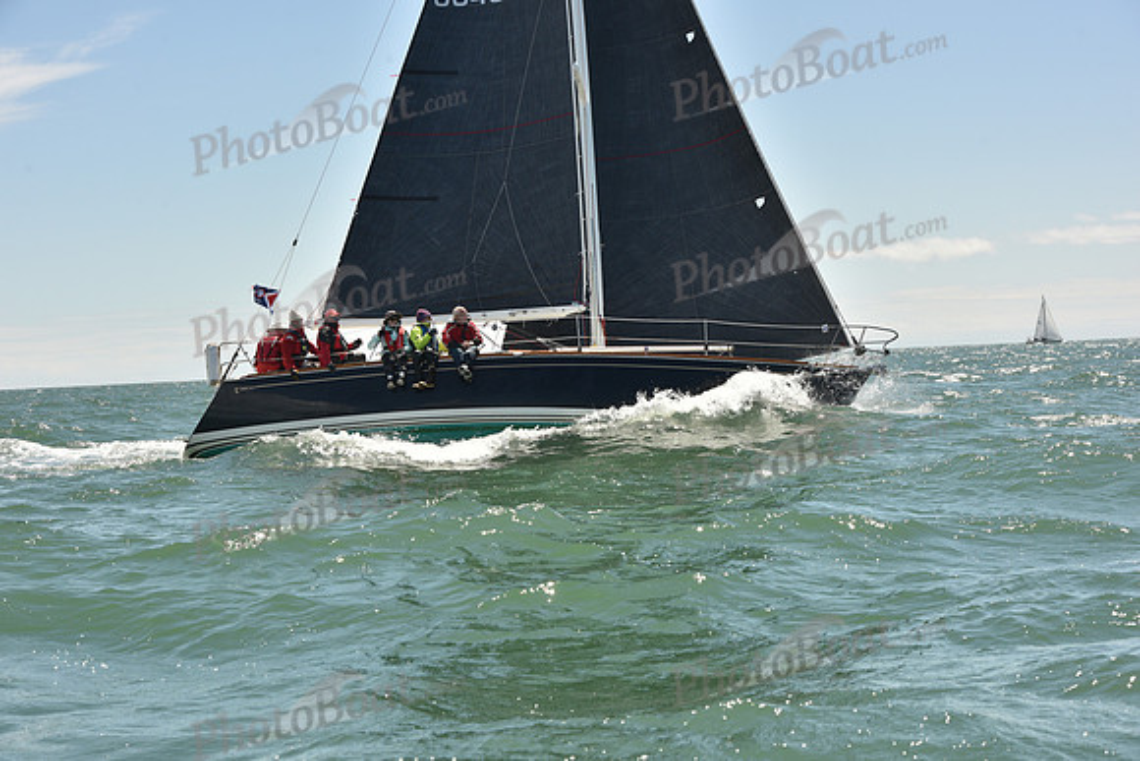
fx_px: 2217
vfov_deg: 19.5
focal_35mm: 70
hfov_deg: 28.8
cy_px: 380
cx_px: 570
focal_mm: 70
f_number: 10
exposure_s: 1/800
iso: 320
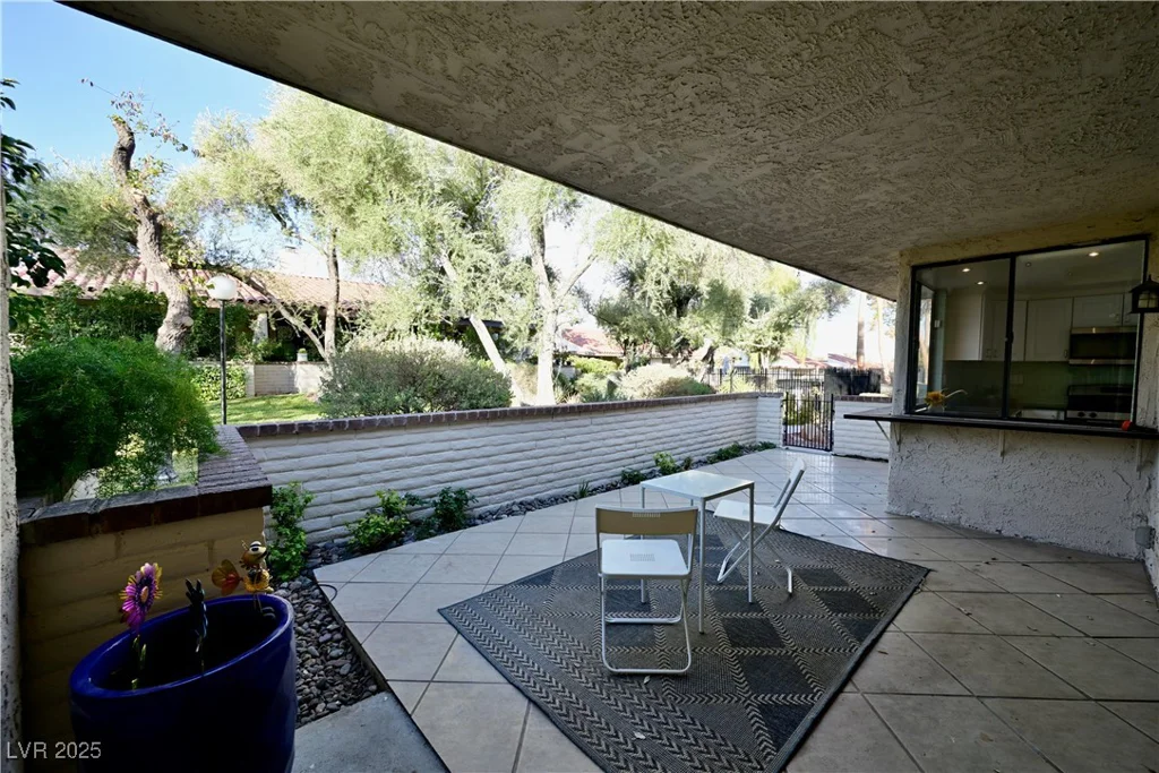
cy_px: 386
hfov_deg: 104.2
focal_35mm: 14
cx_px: 580
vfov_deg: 81.2
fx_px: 451
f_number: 10
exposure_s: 1/60
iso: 400
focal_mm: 14
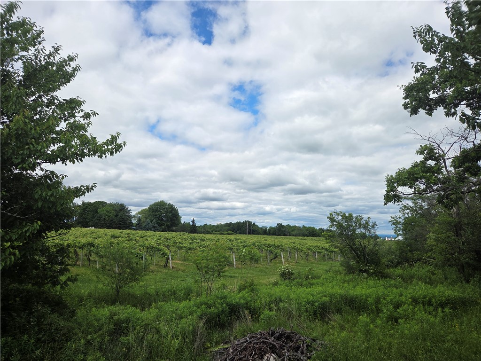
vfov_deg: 58.9
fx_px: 320
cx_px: 240
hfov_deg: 73.9
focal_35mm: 23
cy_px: 180
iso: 80
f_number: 1.8
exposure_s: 1/4771
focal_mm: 5.4
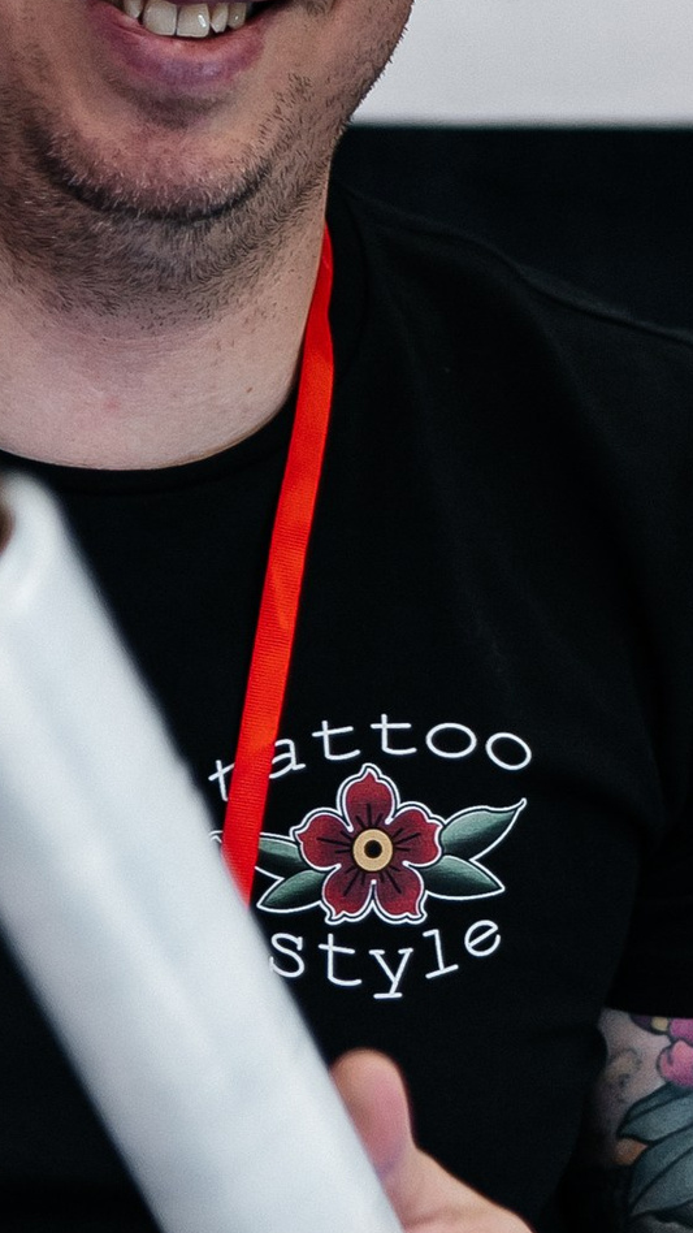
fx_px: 6242
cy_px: 568
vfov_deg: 11.3
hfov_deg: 6.3
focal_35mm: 191
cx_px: 10
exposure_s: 1/100
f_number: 1.8
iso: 250
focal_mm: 45
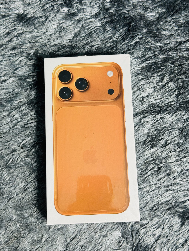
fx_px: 349
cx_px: 94
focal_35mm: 48
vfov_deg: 39.7
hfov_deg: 30.3
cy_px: 126
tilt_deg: -78.4
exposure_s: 1/100
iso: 64
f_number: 1.78
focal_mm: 6.76
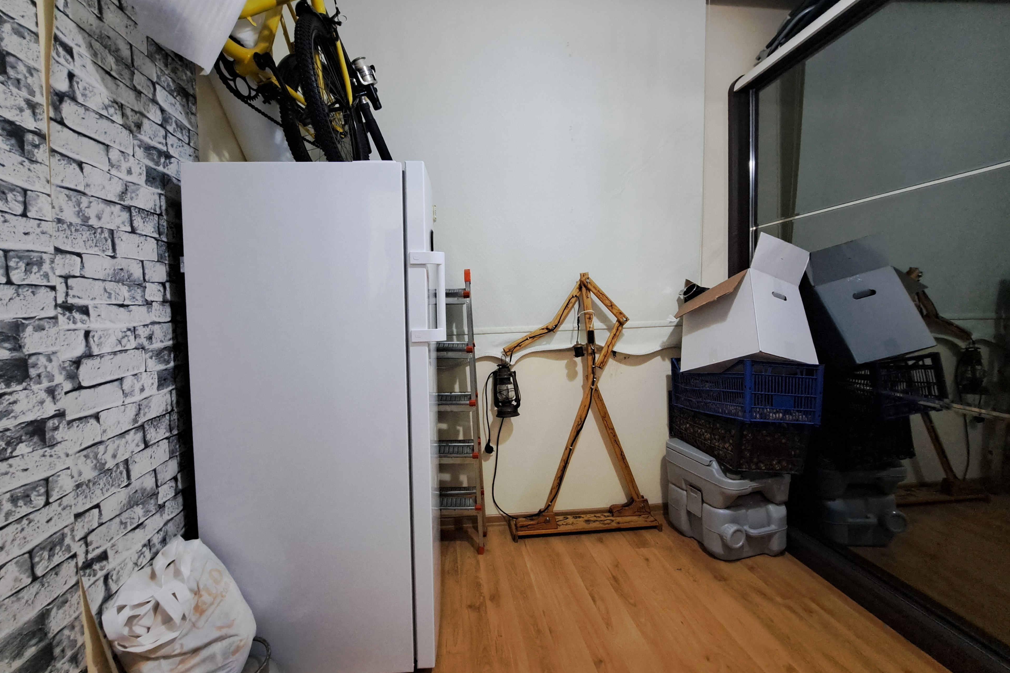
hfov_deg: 104.2
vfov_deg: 81.2
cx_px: 487
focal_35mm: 14
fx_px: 393
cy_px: 332
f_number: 2.2
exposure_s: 1/25
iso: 400
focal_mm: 1.74
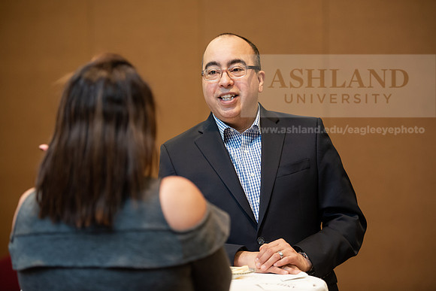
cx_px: 218
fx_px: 1332
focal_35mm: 110
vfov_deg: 12.5
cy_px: 146
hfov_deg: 18.6
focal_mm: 110
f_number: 3.2
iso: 1600
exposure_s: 1/200
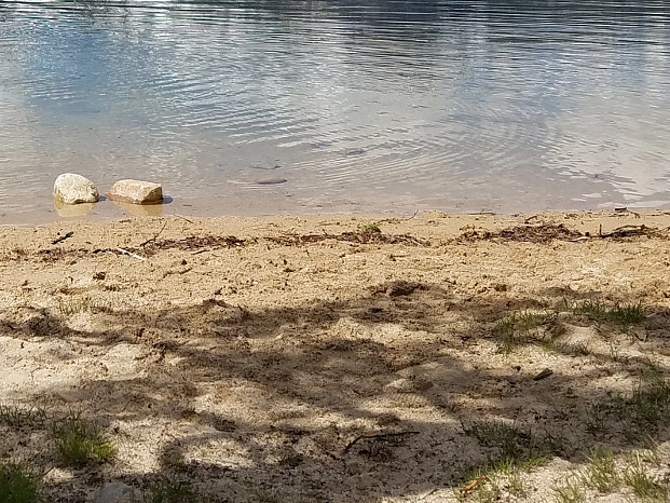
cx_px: 44
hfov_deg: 27.7
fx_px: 1297
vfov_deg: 20.2
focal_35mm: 67
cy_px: -137
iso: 50
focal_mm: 4.2
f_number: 1.7
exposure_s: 1/3552
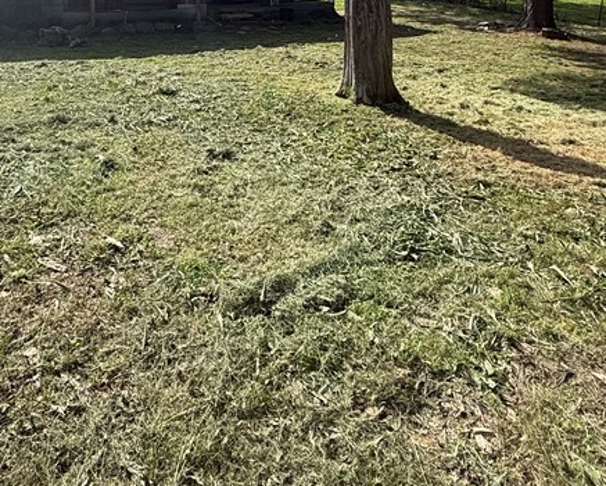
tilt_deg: -5.4
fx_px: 574
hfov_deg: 55.3
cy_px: 22
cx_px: 251
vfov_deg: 41.1
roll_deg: -1.3
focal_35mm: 32
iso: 64
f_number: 2.2
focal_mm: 2.22
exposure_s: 1/1312
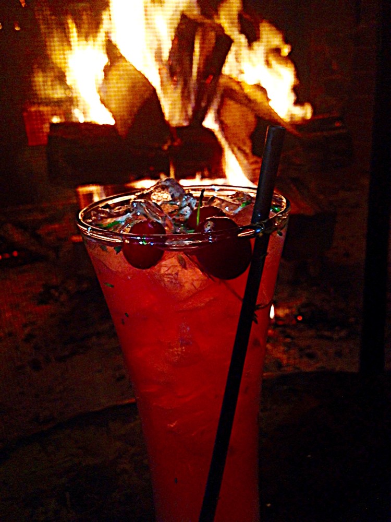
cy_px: 261
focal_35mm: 33
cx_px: 196
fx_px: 497
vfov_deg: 55.4
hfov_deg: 42.9
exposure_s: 1/40
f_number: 2.4
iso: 200
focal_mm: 4.12
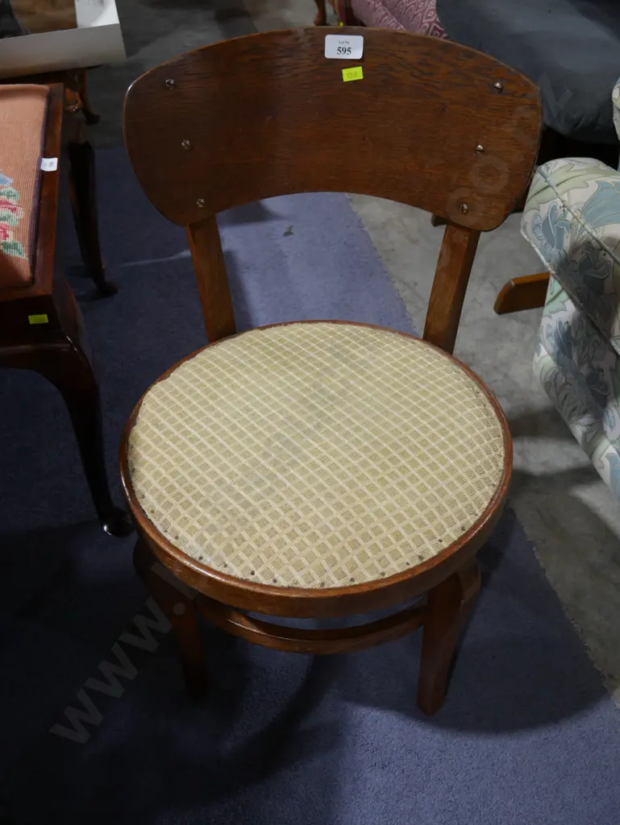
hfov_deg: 44.2
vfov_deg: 56.8
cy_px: 412
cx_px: 310
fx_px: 764
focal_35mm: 32
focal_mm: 16
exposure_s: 1/60
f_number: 3.6
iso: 400
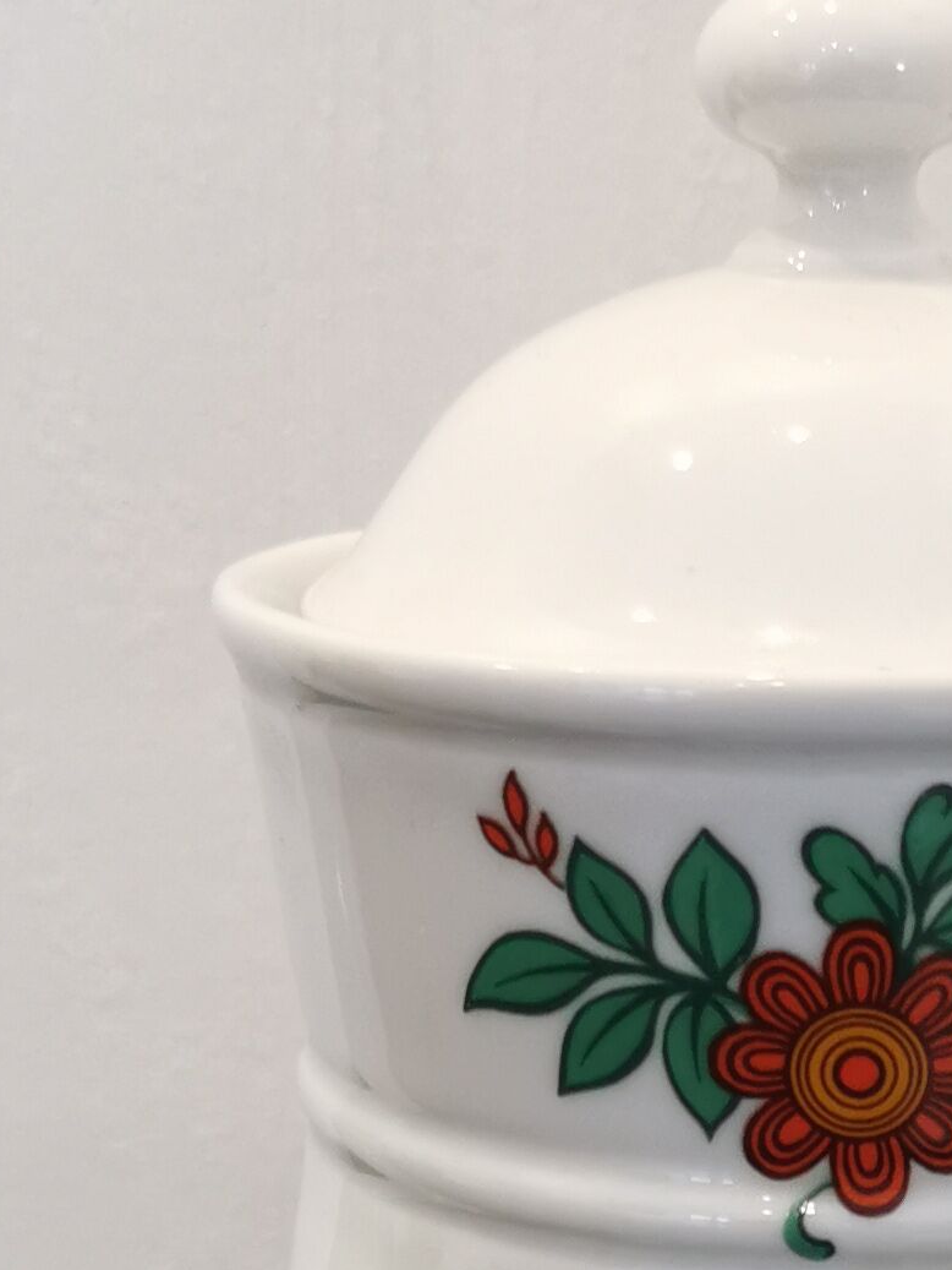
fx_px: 3483
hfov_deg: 15.4
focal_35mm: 95
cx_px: 820
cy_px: 1499
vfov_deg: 19.5
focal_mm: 5.58
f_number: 1.8
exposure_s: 1/50
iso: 160
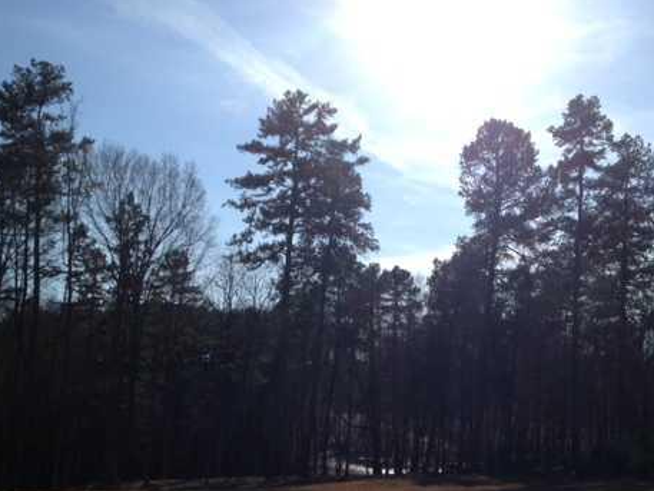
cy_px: 336
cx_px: 381
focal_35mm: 49
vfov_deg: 29.4
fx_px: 926
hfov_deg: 38.8
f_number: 2.4
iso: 50
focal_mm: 4.28
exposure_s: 1/4255
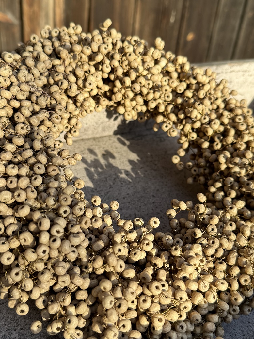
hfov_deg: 38.6
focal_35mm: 37
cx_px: 117
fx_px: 362
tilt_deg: -37.1
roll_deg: -4.0
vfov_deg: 50.1
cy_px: 176
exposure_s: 1/1425
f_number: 1.78
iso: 80
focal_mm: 6.76
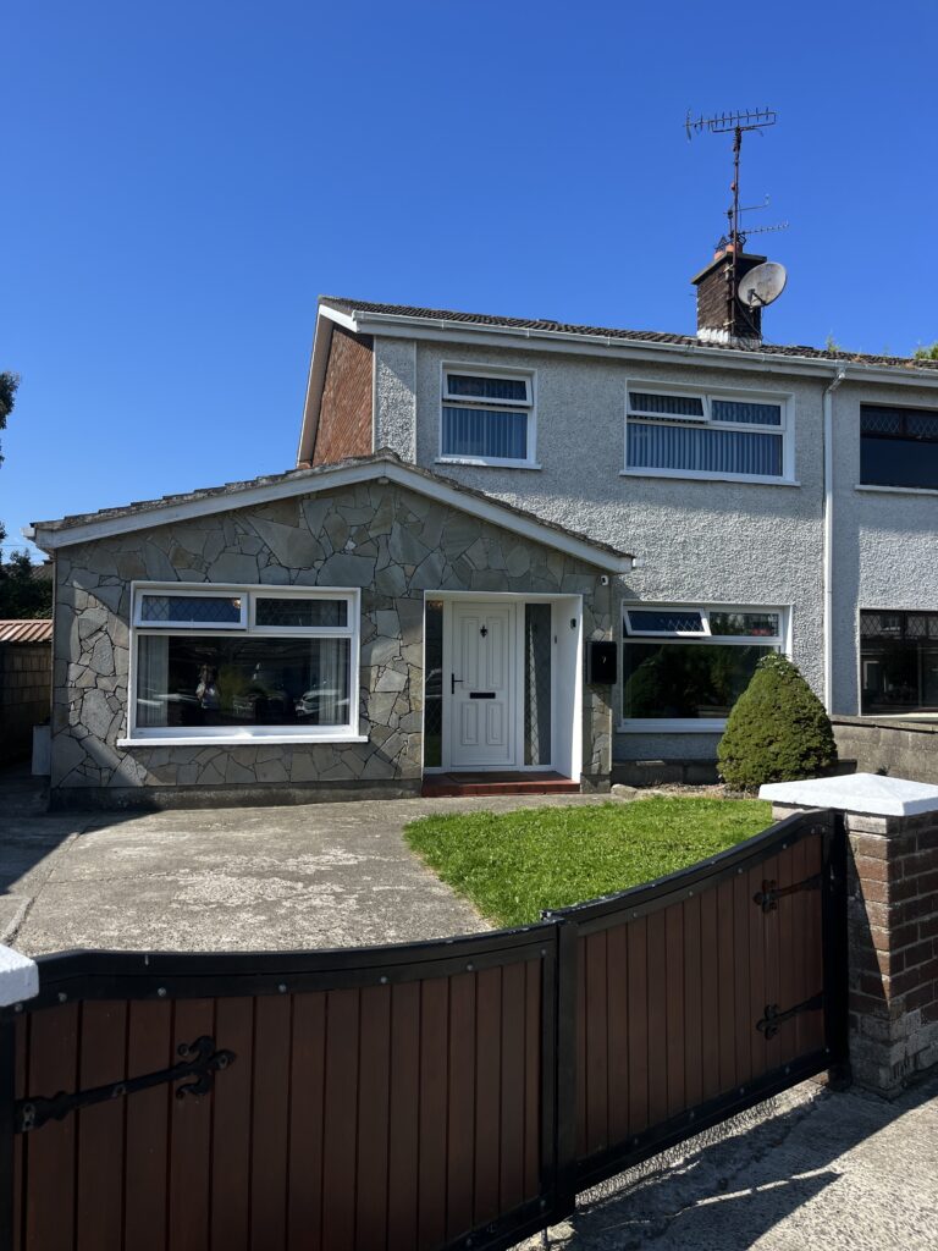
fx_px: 939
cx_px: 469
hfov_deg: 53.1
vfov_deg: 67.3
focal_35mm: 26
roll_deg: +0.0
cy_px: 626
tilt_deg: +1.5
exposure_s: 1/4149
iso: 50
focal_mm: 5.1
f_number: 1.6
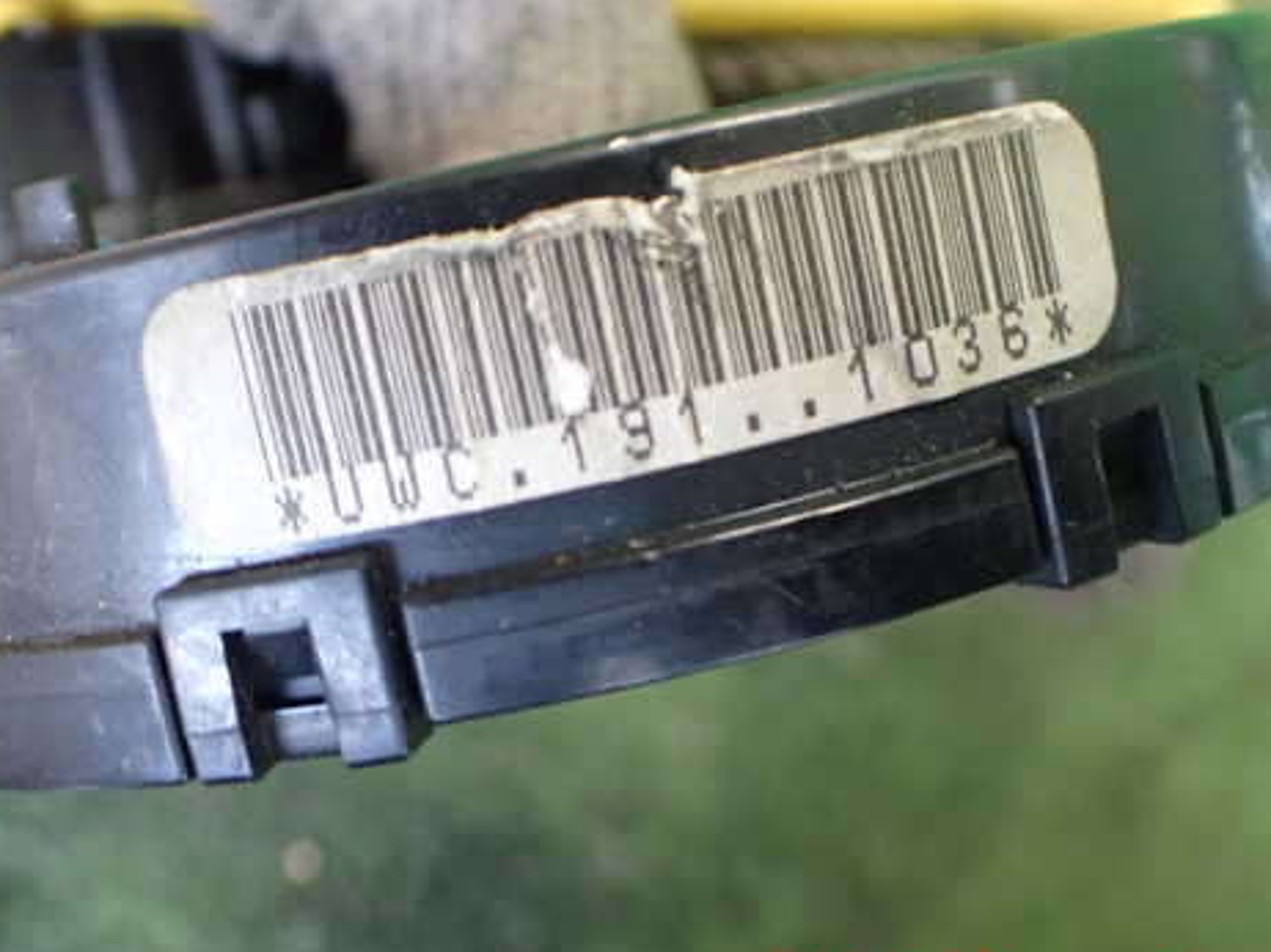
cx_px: 572
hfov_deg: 47.8
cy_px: 396
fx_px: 1431
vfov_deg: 36.7
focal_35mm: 39
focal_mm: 5.4
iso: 800
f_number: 2.3
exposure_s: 1/80
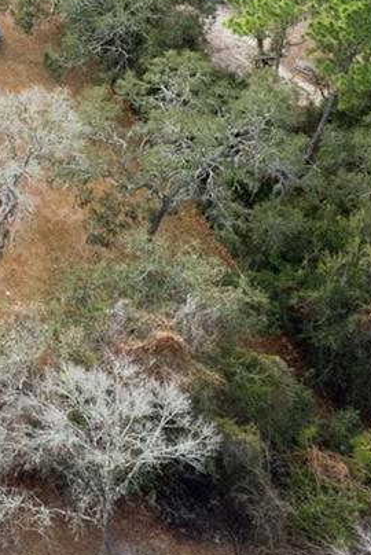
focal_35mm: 87
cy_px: -157
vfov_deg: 21.3
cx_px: -621
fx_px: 1342
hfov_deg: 11.6
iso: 100
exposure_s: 1/320
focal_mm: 8.38
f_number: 2.8
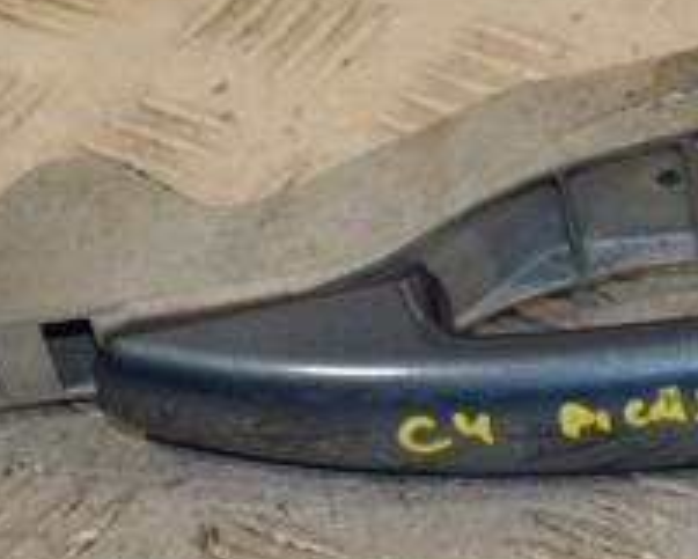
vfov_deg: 7.7
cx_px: 691
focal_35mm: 202
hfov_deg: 9.5
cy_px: 139
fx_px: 4175
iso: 800
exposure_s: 1/200
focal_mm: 48
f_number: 6.3
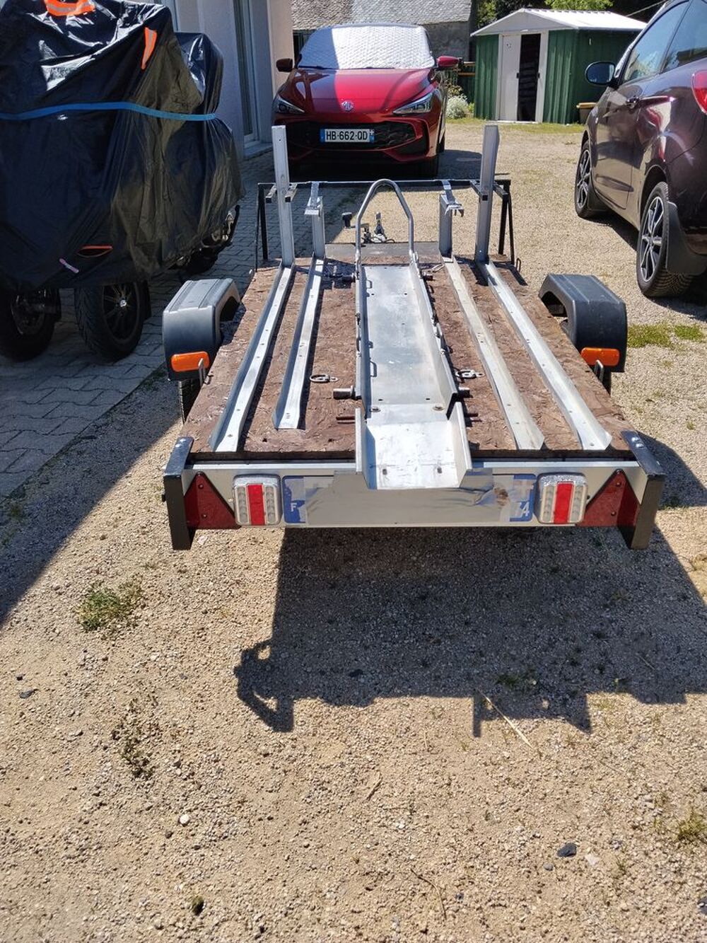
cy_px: 472
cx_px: 354
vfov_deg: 61.7
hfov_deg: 48.2
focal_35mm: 29
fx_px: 790
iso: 50
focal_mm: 4.22
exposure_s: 1/2056
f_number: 1.8
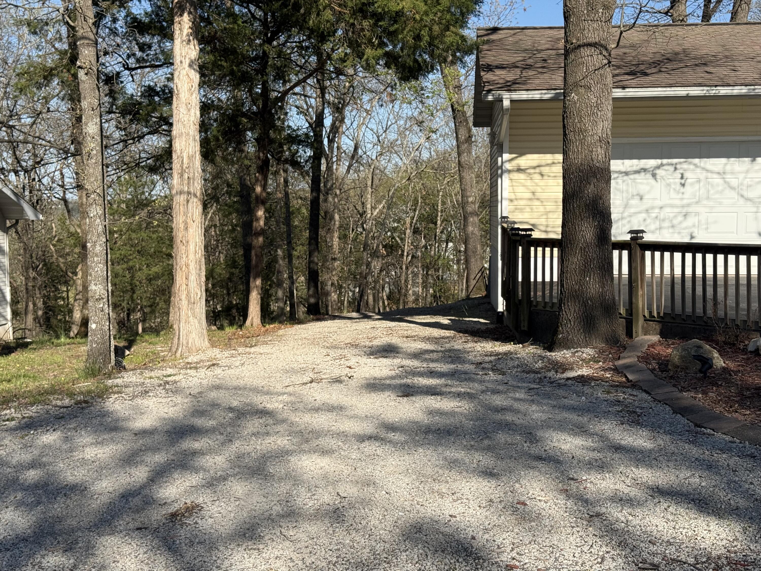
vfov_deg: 30.3
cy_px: 286
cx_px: 380
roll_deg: +0.5
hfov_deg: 39.7
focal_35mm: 48
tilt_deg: -3.6
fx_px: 1055
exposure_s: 1/4098
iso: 64
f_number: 1.78
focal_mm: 6.76
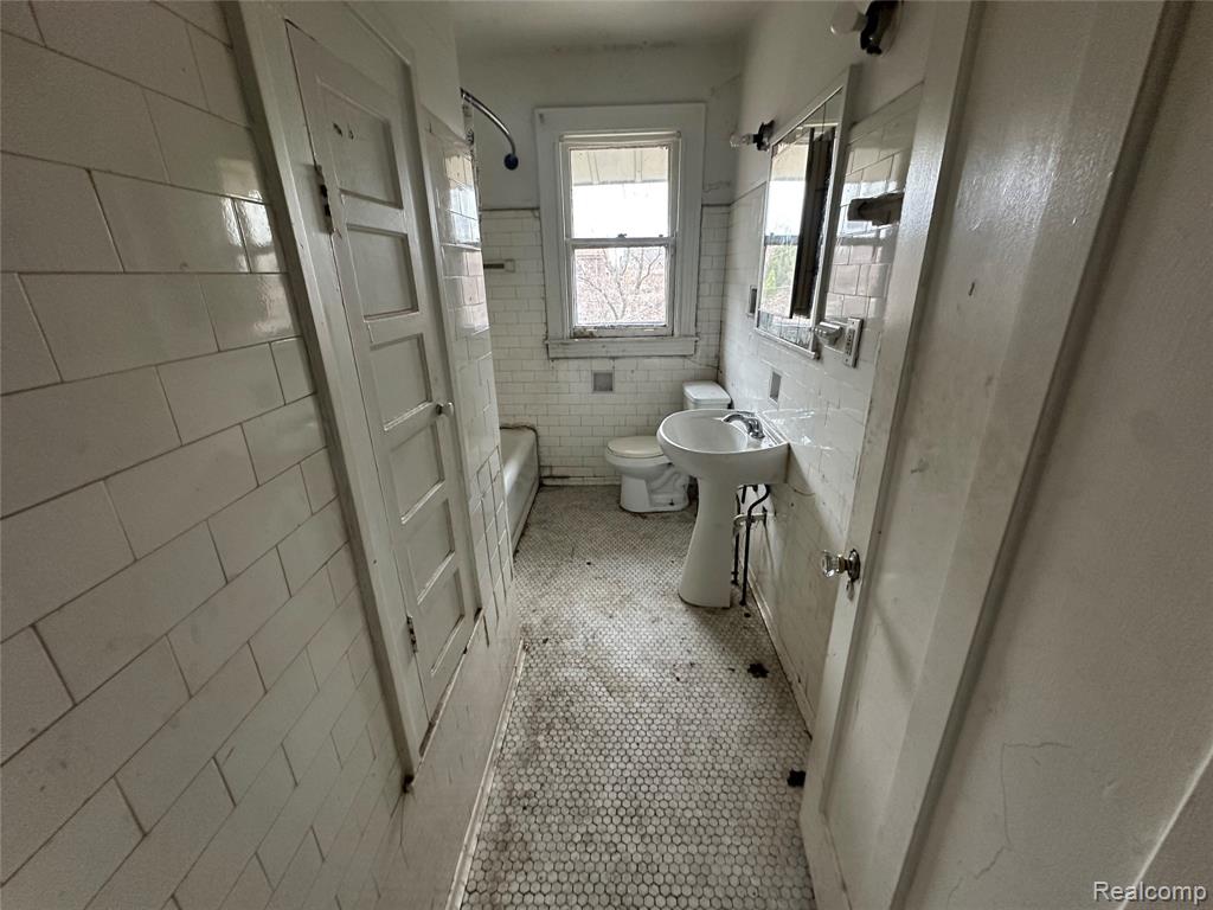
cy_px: 455
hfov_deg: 102.1
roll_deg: +0.8
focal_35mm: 14
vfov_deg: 85.7
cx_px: 606
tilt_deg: -20.1
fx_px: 491
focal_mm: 2.22
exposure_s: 1/60
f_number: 2.2
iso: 320
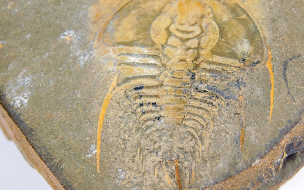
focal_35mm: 143
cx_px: 152
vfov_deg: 9.2
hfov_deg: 14.6
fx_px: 1185
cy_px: 94
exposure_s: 1/100
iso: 125
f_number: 5
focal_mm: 23.7
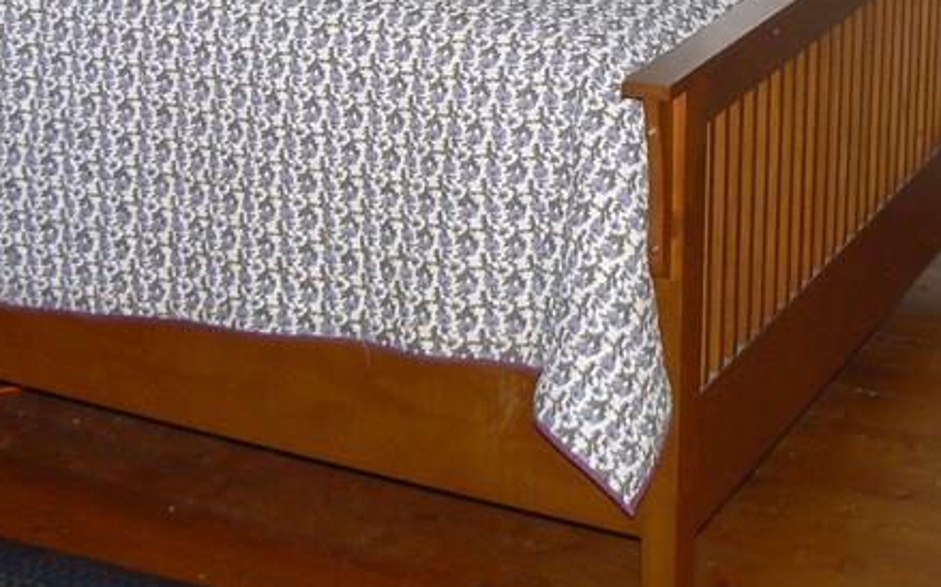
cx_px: 364
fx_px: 2282
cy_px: -182
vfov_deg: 14.1
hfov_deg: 23.3
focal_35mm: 89
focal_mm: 6
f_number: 2.8
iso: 125
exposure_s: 1/30
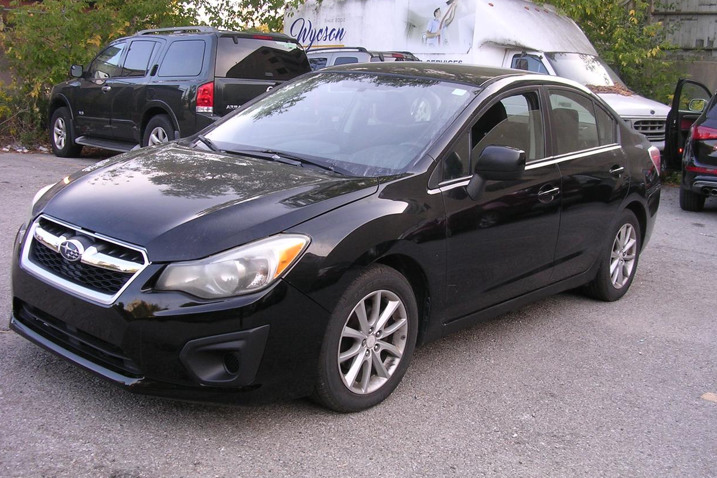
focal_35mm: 41
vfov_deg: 32.6
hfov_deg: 47.4
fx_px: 817
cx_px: 356
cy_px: 215
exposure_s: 1/71.6
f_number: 2.8
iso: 100
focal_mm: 5.8
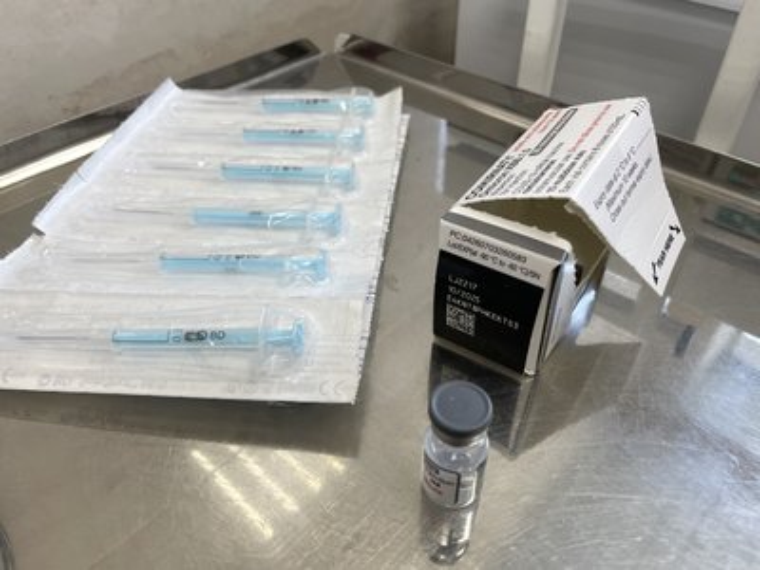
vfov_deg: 53.1
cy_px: 285
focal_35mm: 26
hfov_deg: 67.3
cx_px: 380
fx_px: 571
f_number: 1.6
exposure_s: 1/121
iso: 80
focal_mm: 4.2
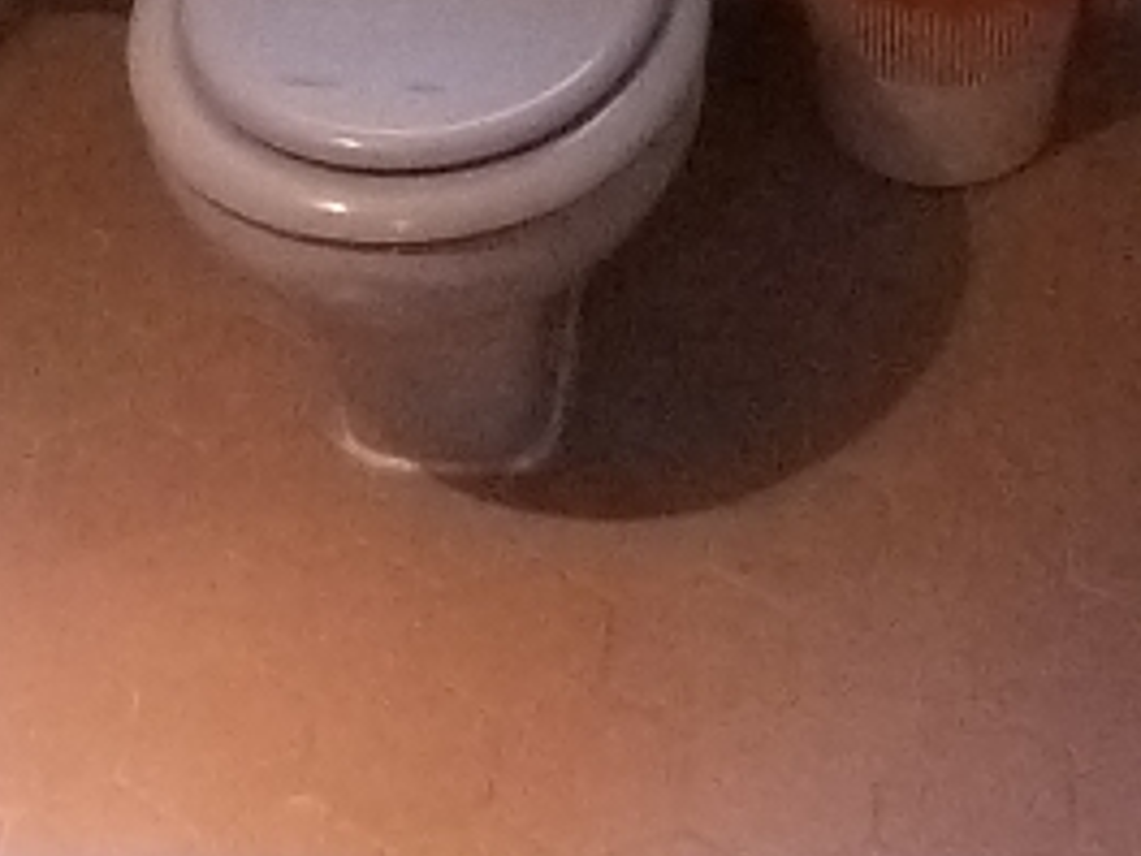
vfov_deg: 14.3
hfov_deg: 20.2
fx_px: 3197
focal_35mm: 97
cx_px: 454
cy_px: -419
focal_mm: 4.5
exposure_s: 1/60
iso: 2000
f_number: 2.8
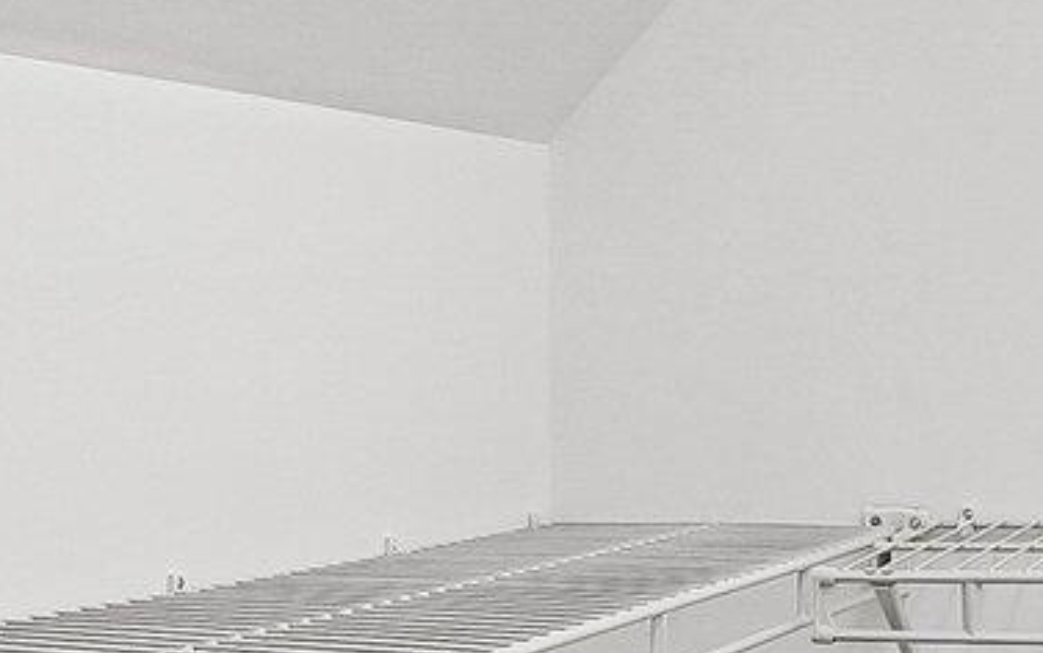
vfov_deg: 15.7
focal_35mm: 83
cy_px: 297
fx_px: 2360
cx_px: 719
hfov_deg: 24.8
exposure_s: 1/13
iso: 400
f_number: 8
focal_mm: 10
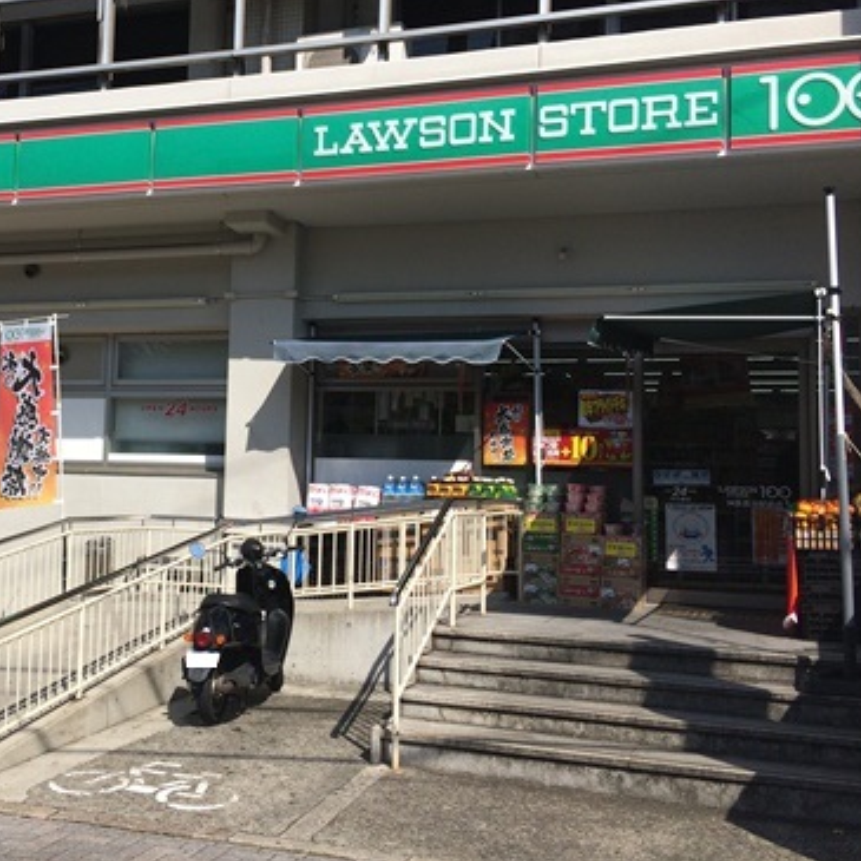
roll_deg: -1.0
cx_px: 255
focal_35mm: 45
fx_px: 1266
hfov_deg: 37.0
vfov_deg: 37.5
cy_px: 366
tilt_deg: +5.6
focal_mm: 4.15
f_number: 2.2
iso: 32
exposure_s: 1/3731
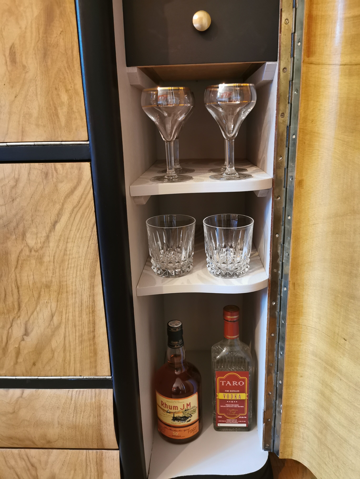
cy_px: 240
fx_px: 374
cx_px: 180
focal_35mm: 27
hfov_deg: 51.4
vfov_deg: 65.3
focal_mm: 5.56
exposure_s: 1/33.3
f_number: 1.6
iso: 500
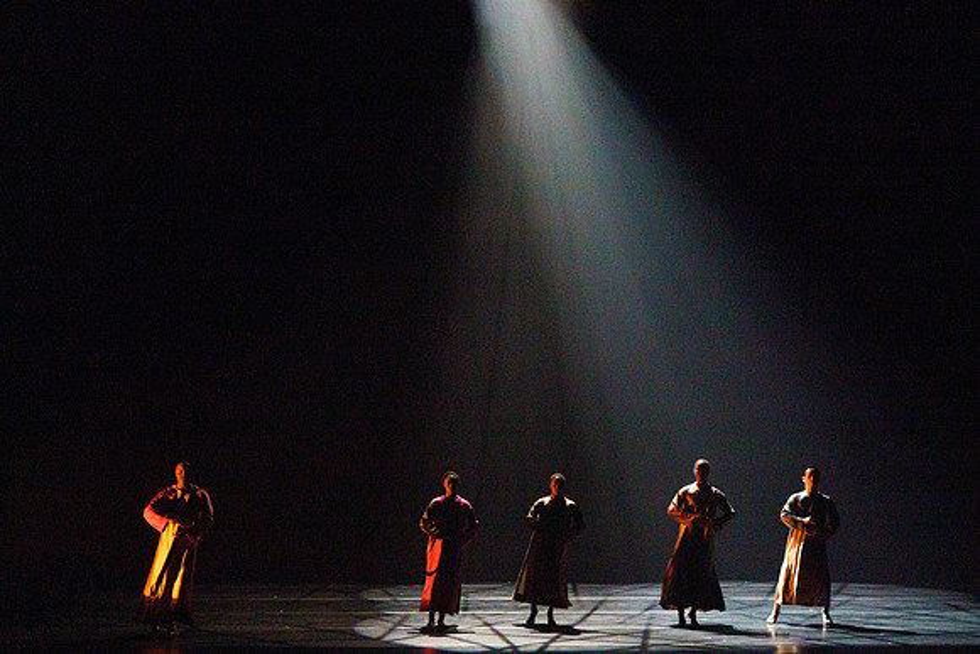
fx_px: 3130
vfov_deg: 11.9
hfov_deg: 17.8
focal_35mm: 115
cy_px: 356
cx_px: 552
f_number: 5.6
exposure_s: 1/250
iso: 5000
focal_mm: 102
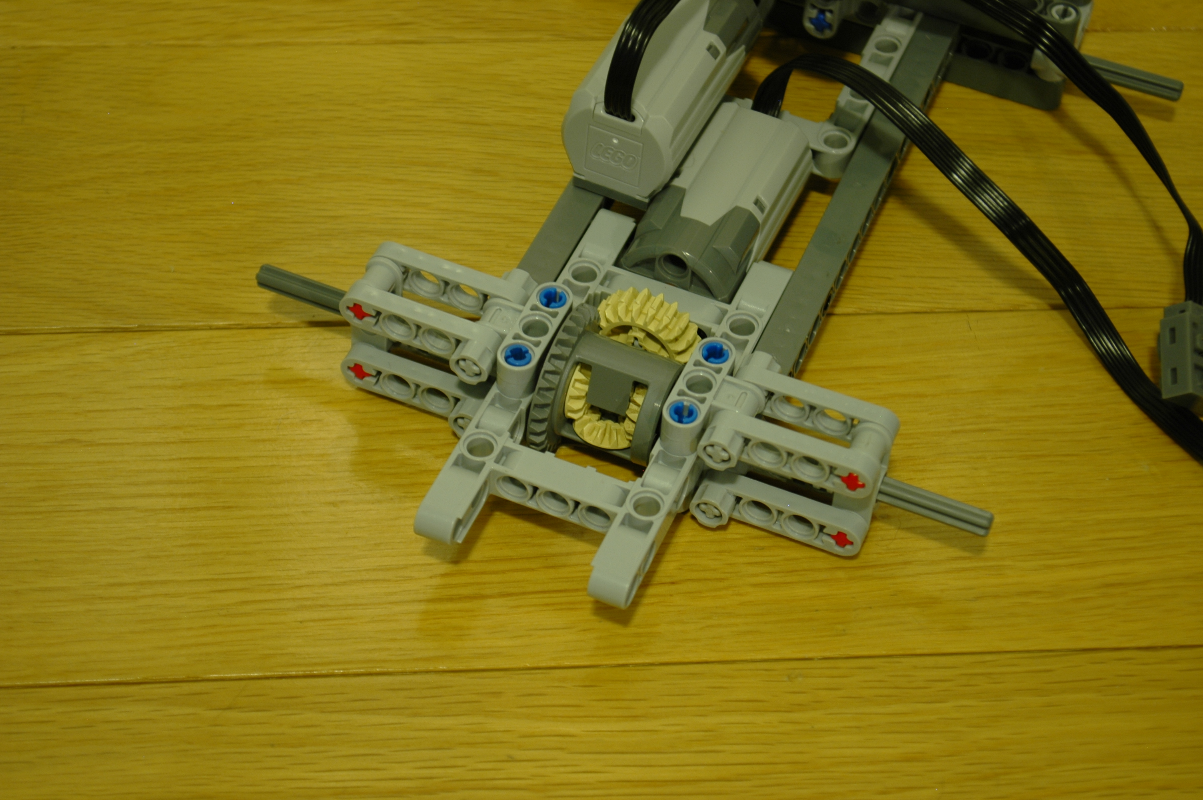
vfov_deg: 16.5
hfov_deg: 24.6
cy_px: 400
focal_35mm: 82
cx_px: 602
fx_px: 2754
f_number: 5.6
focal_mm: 55
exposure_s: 1
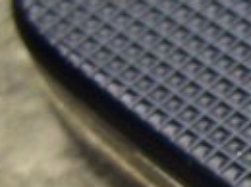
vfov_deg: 6.7
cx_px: 604
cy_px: 368
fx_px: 1563
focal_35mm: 216
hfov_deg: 8.4
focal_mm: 7.8
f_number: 2.8
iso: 160
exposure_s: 1/45
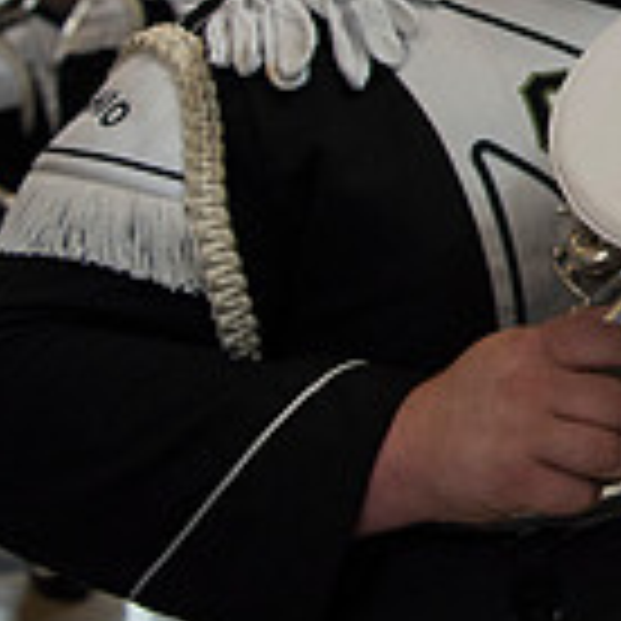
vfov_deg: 19.5
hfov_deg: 16.3
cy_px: -11
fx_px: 1745
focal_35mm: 86
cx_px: 1174
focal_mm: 24
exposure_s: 1/800
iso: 1600
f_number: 3.5
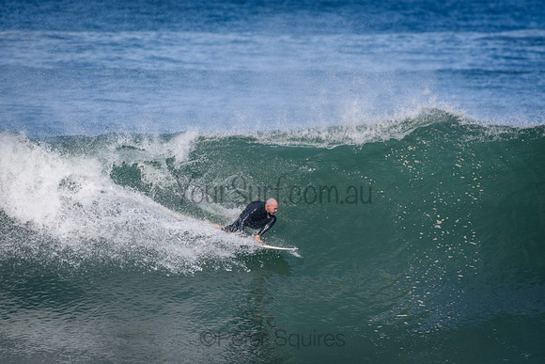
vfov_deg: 1.8
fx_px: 11356
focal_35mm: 750
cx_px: 272
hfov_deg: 2.7
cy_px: 182
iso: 400
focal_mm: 500
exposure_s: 1/2000
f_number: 5.6
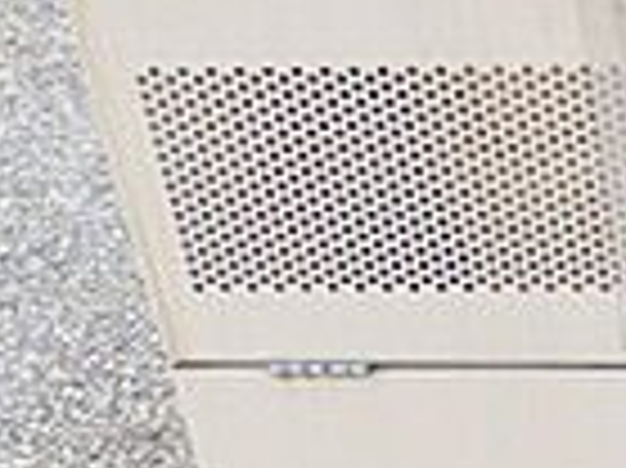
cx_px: 1063
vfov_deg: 15.9
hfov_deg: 17.9
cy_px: 63
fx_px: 1662
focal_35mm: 92
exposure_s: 1/640
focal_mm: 3.58
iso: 100
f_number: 2.8
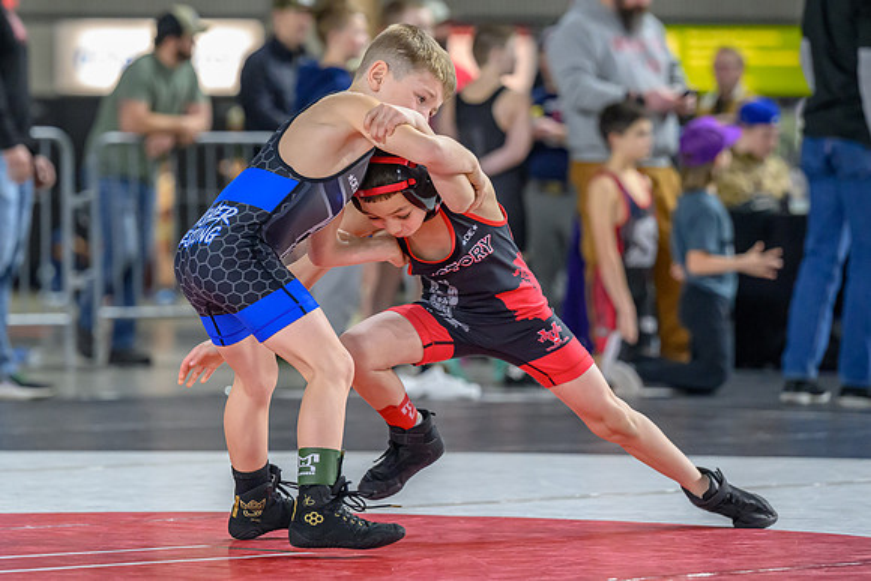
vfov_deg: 7.0
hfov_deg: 10.5
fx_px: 4724
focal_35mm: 195
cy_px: 255
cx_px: 384
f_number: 4.5
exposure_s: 1/640
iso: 8000
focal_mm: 165
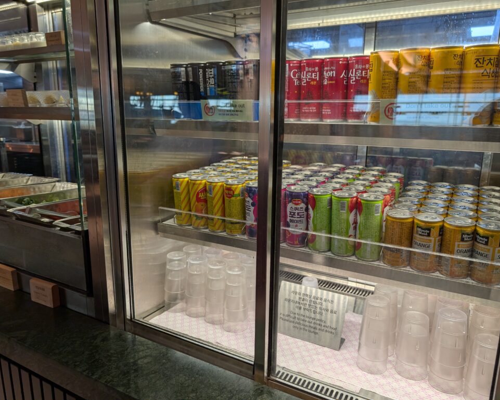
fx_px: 370
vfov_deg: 56.8
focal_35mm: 25
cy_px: 200
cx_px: 258
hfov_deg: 68.1
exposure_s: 1/120
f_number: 1.68
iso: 60
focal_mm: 6.9
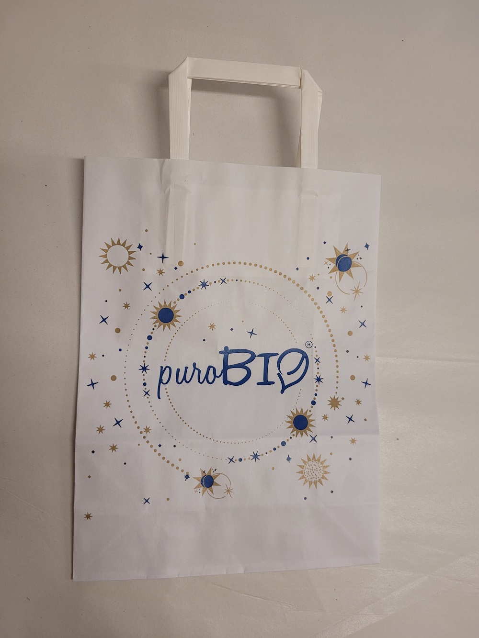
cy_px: 319
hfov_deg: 53.1
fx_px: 480
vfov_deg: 67.3
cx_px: 240
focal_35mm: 26
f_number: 1.8
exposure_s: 1/100
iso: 125
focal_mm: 5.4
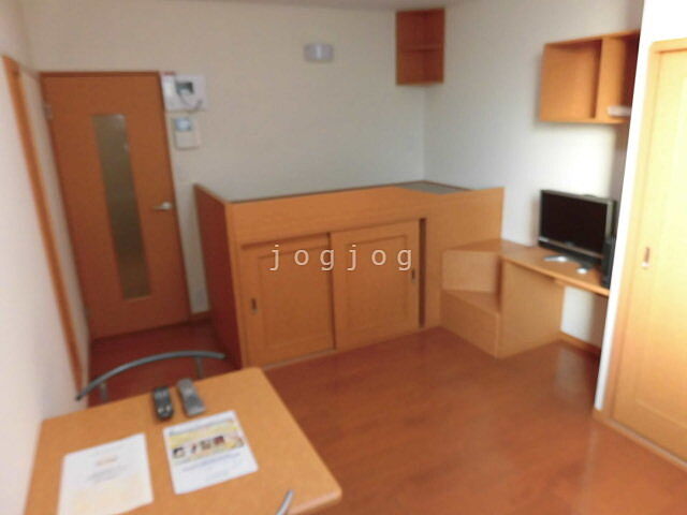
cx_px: 344
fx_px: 476
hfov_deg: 71.6
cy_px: 258
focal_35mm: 24
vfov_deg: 56.8
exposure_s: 1/40
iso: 250
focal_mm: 4.3
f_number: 3.1
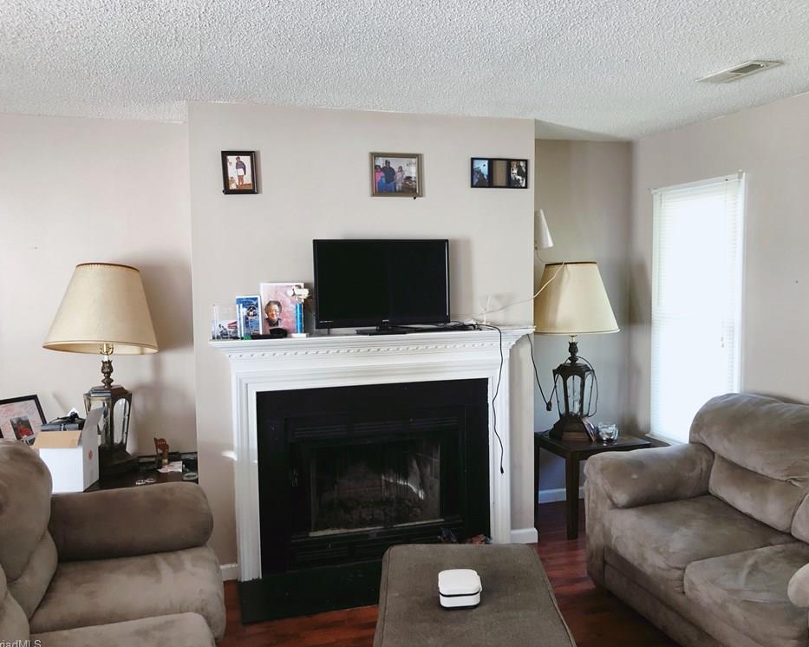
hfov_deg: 58.8
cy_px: 320
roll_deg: +0.8
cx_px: 423
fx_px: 718
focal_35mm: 30
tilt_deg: -5.4
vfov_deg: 48.5
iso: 64
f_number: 1.8
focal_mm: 3.99
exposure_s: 1/15
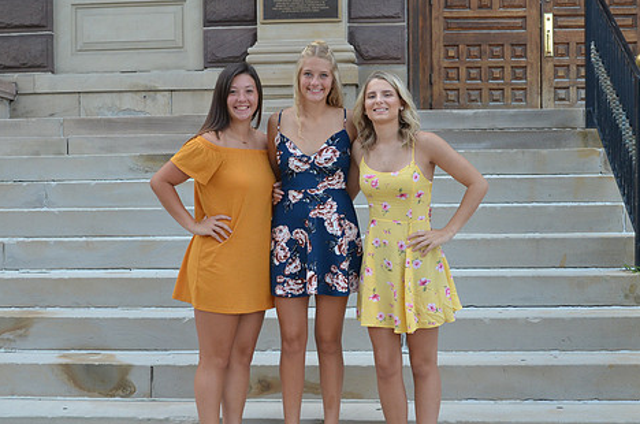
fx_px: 1022
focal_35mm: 58
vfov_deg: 23.4
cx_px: 328
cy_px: 238
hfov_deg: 34.8
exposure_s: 1/200
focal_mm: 31
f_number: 7.1
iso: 800
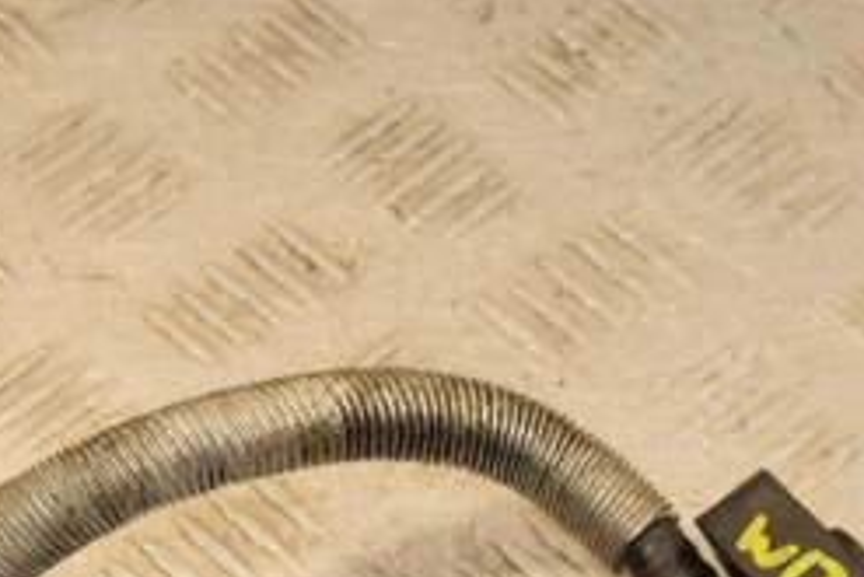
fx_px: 4202
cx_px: 521
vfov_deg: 7.8
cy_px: 462
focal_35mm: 175
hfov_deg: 11.7
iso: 800
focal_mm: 48
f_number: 7.1
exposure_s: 1/200
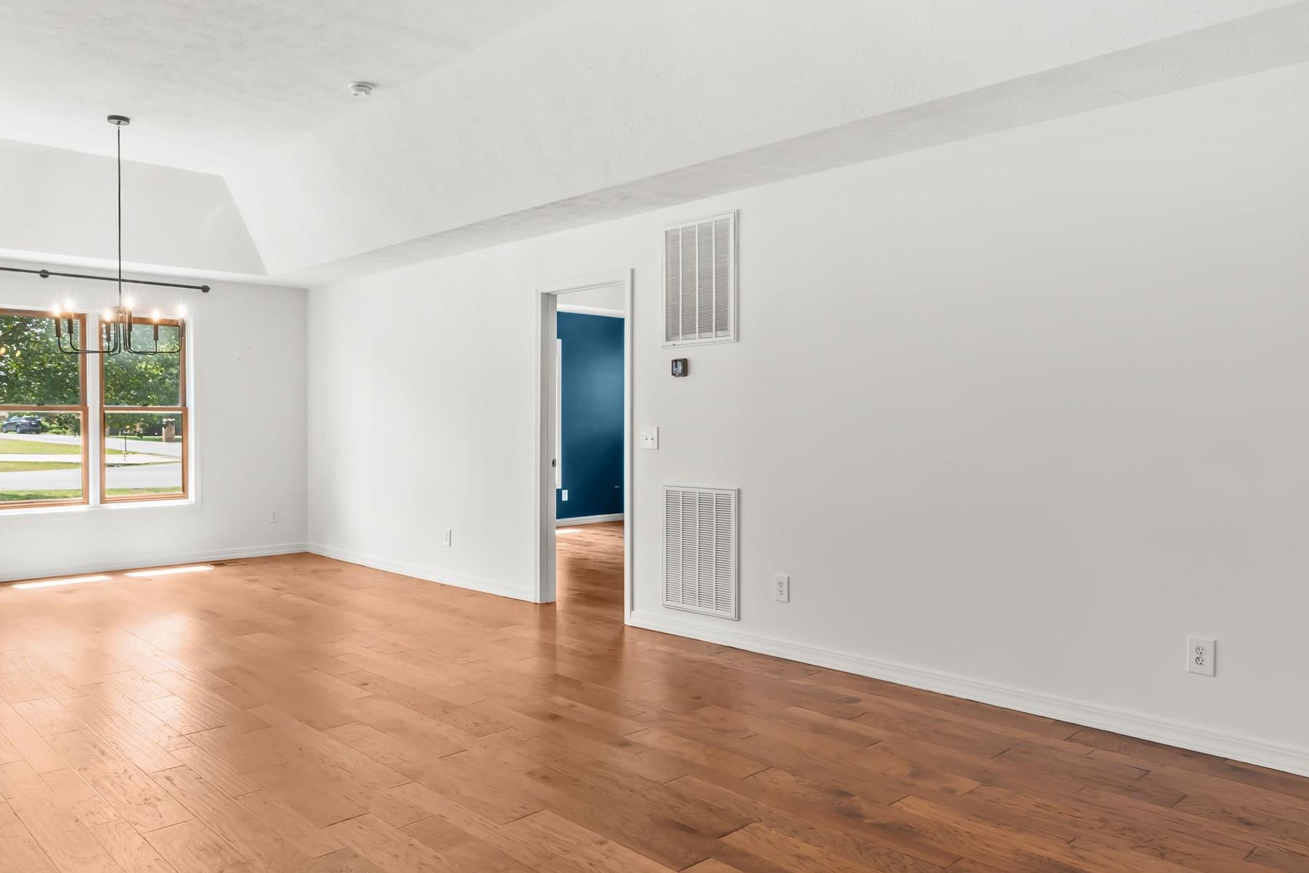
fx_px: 945
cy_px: 409
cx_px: 635
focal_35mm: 26
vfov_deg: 49.5
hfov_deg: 69.4
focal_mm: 10
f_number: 9
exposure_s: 1/1.67
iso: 200
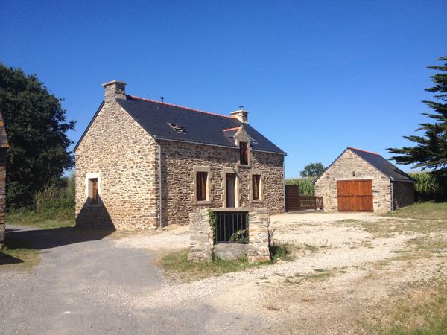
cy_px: 168
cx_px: 224
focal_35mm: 35
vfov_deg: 40.7
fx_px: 452
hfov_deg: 52.6
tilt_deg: -1.0
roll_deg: +1.2
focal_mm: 4.28
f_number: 2.4
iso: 50
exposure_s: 1/2208
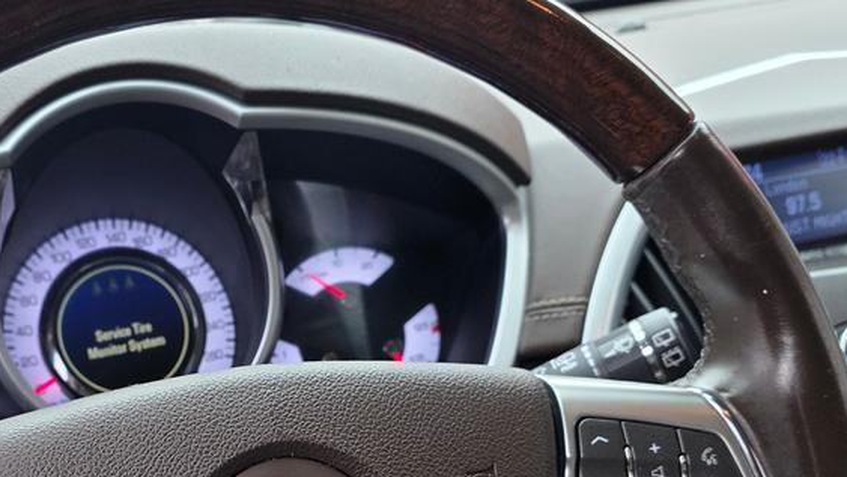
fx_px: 1280
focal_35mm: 57
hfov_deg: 36.0
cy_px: 554
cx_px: 236
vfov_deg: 20.0
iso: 40
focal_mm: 6.3
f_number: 1.7
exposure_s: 1/180
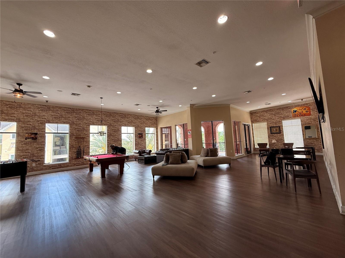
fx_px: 140
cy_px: 129
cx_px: 172
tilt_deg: +5.9
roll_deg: +2.0
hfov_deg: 102.1
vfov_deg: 85.7
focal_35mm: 14
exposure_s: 1/120
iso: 80
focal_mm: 2.22
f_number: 2.2
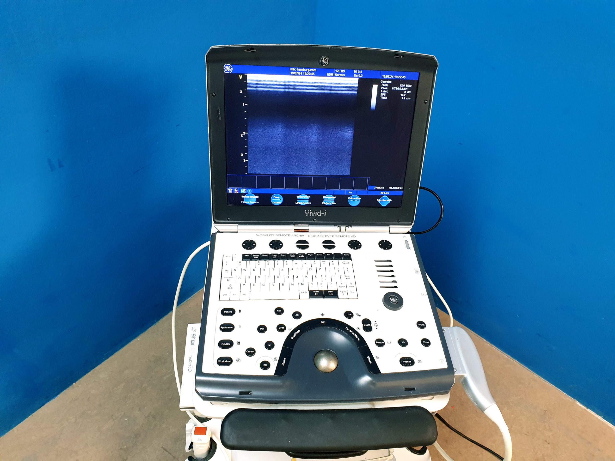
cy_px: 230
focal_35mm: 26
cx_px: 308
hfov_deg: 67.3
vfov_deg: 53.1
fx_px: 462
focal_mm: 4.3
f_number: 2.4
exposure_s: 1/50
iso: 160
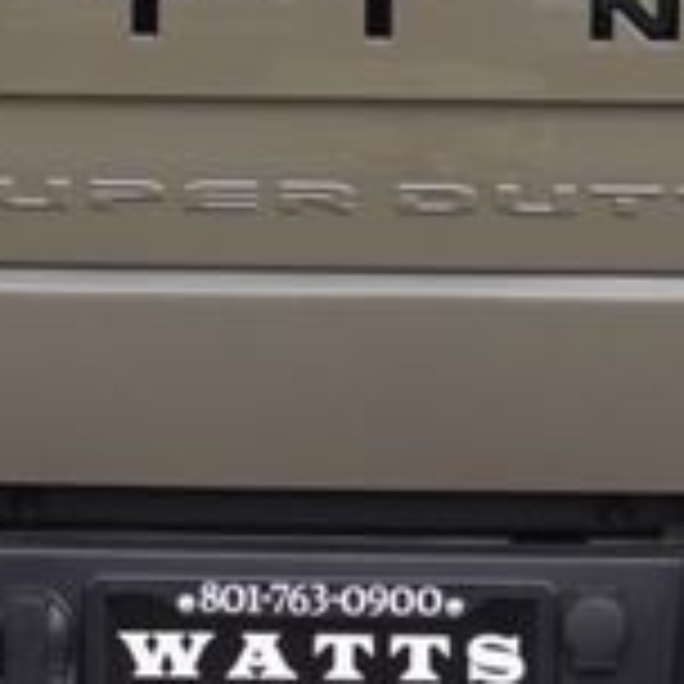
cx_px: 364
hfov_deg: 8.8
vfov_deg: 8.8
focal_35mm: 198
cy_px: 248
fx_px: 4423
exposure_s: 1/80
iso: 100
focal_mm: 23
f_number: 5.6
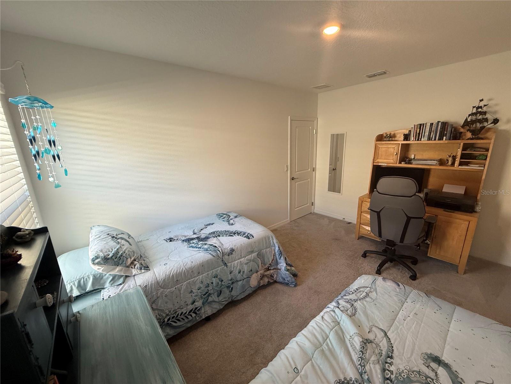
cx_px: 256
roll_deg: +1.9
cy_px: 192
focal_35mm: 14
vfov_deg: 85.7
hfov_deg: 102.1
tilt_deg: -13.7
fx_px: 207
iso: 200
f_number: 2.2
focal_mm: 2.22
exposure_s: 1/120
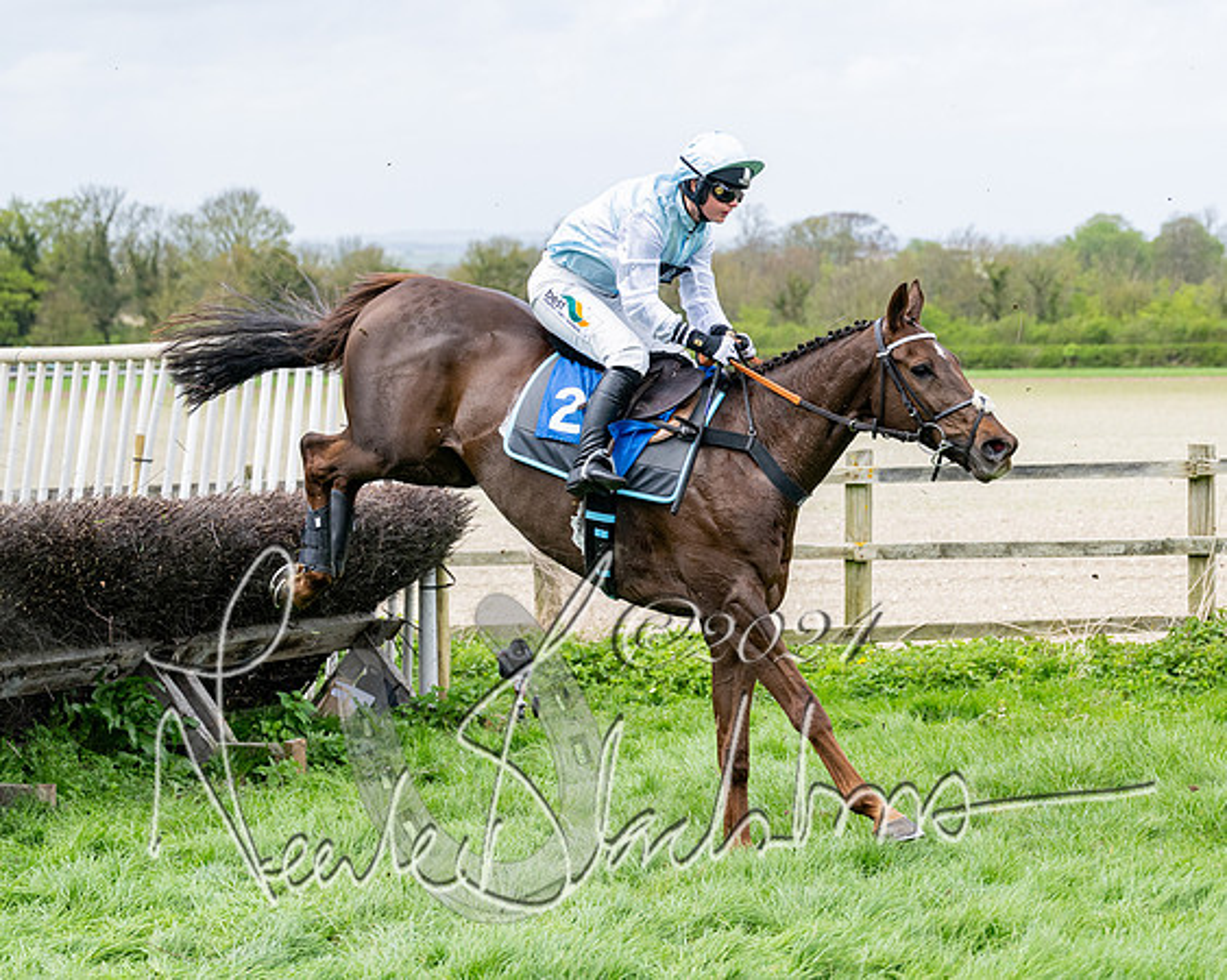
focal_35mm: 103
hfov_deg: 18.7
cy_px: 570
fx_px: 3731
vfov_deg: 15.0
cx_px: 651
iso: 400
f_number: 4
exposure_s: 1/2000
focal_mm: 70
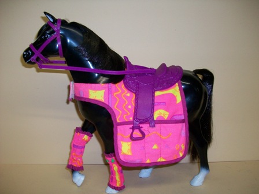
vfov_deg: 41.8
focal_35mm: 34
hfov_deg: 54.0
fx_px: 254
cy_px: 97
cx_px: 130
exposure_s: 1/50
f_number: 2.8
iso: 120
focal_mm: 5.7
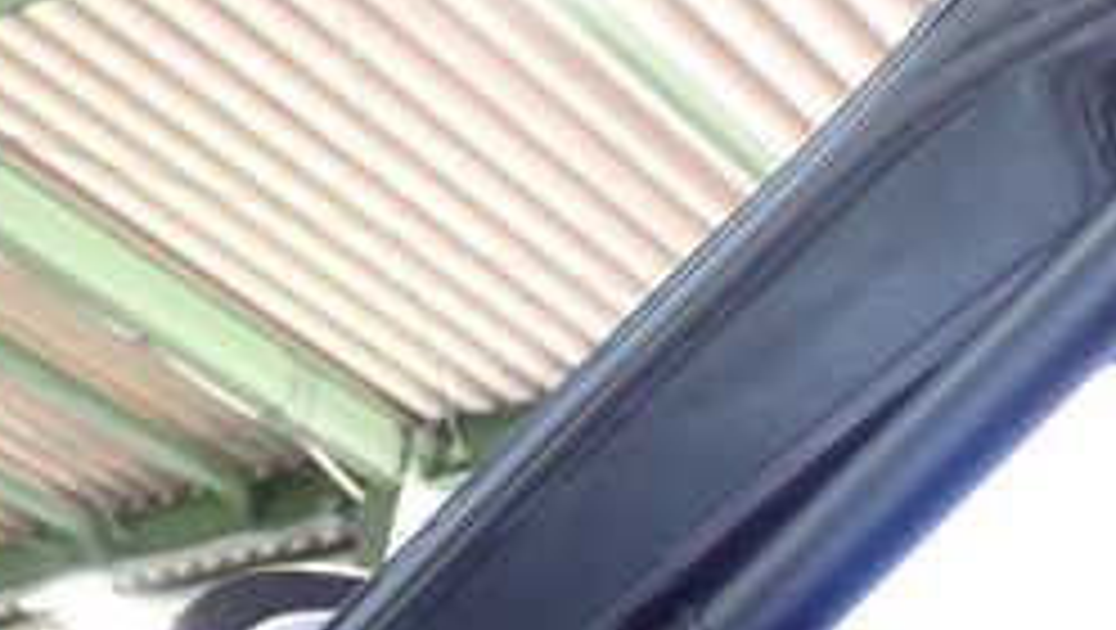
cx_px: 490
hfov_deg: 26.8
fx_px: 2340
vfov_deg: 14.8
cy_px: 783
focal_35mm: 79
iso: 400
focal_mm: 5.4
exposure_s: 1/30
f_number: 2.3
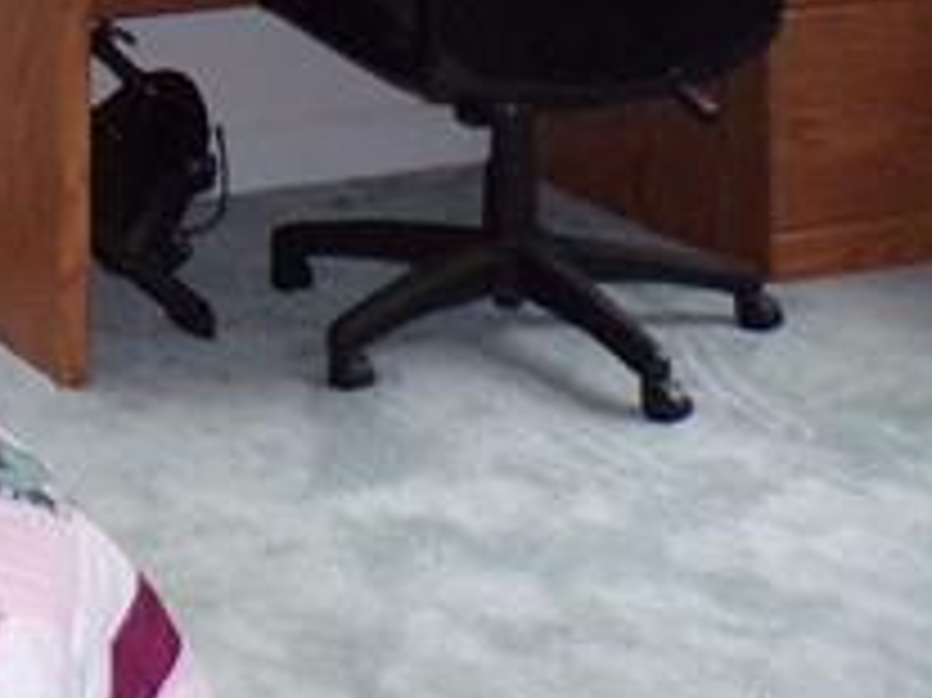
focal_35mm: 119
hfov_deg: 16.0
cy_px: -617
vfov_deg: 11.4
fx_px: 3202
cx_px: -167
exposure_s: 1/34
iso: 320
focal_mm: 4.3
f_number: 3
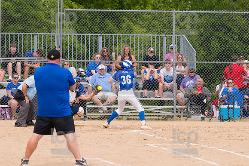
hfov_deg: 6.9
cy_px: 83
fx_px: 2074
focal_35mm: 300
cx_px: 124
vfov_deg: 4.6
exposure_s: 1/1600
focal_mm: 200
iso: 320
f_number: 5.6
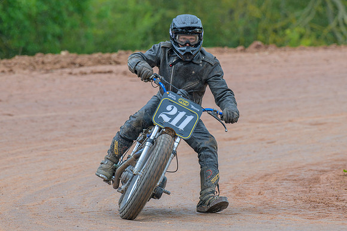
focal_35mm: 340
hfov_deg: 6.1
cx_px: 197
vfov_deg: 4.0
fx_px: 3278
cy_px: 110
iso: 250
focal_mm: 200
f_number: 4
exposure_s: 1/400
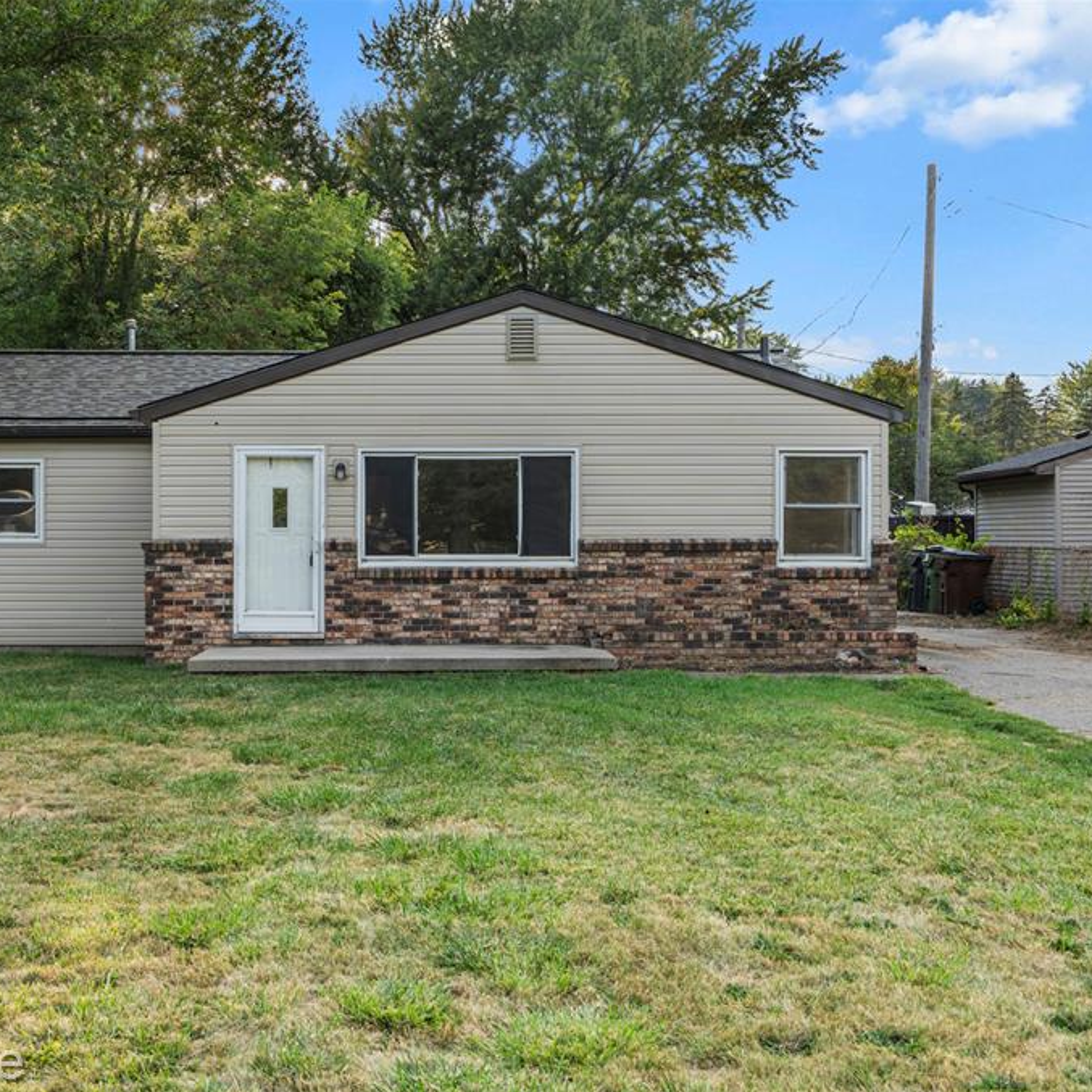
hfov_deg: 37.4
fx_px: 1606
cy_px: 548
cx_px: 453
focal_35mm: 45
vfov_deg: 37.6
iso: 100
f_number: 8
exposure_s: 1/40
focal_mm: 35
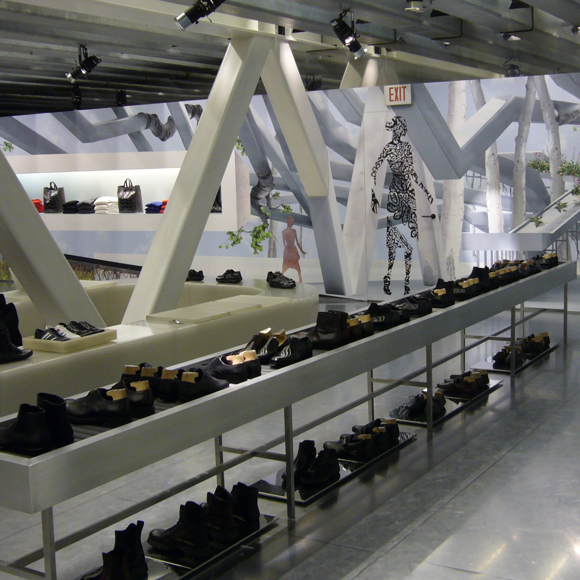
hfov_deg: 34.7
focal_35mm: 49
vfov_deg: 34.7
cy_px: 285
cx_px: 312
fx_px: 929
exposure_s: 1/25
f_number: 2.8
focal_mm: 4.7
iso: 100
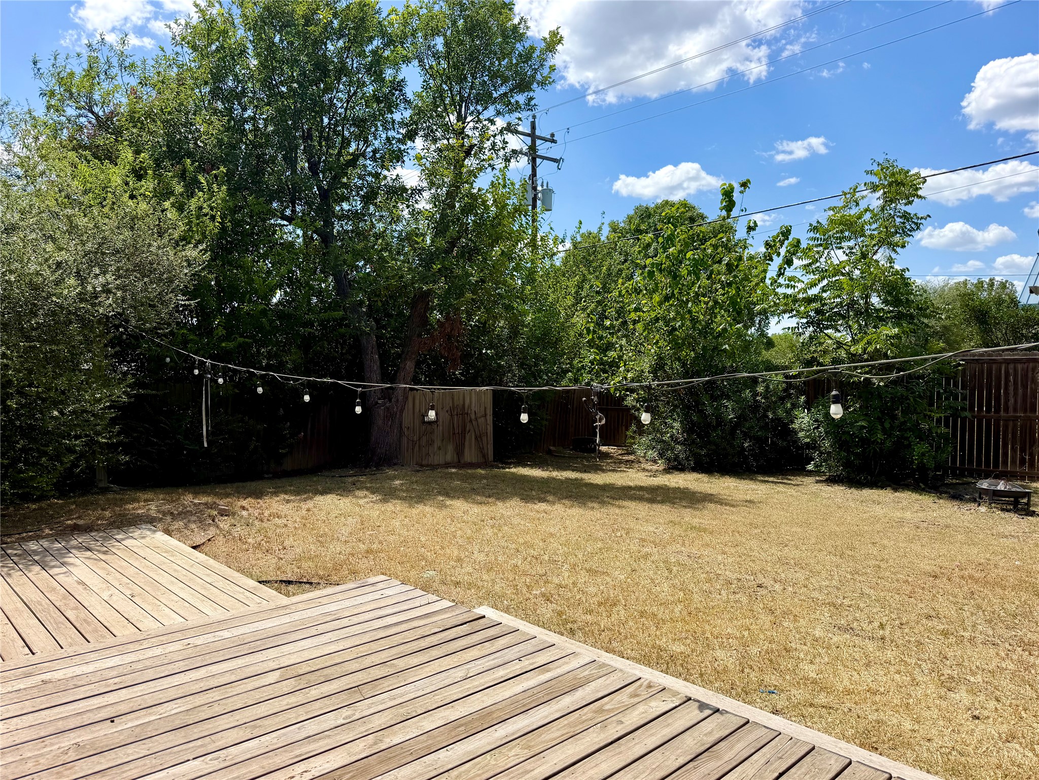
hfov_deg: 71.6
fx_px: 720
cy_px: 390
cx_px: 520
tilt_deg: -2.5
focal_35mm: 24
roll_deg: +0.4
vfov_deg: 56.8
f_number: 1.78
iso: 80
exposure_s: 1/4167
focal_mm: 6.76
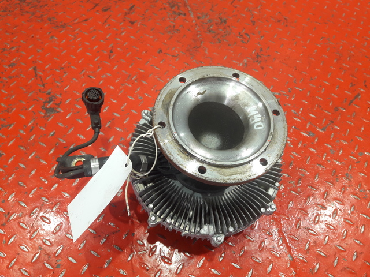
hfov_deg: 63.4
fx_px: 299
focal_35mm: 28
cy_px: 138
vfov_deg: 49.7
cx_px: 185
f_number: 1.9
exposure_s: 1/33
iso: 64
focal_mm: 3.7
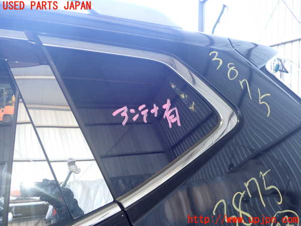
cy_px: 113
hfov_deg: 60.0
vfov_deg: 46.8
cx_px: 150
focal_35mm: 30
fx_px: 261
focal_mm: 5.4
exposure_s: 1/40
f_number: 2.3
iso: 200
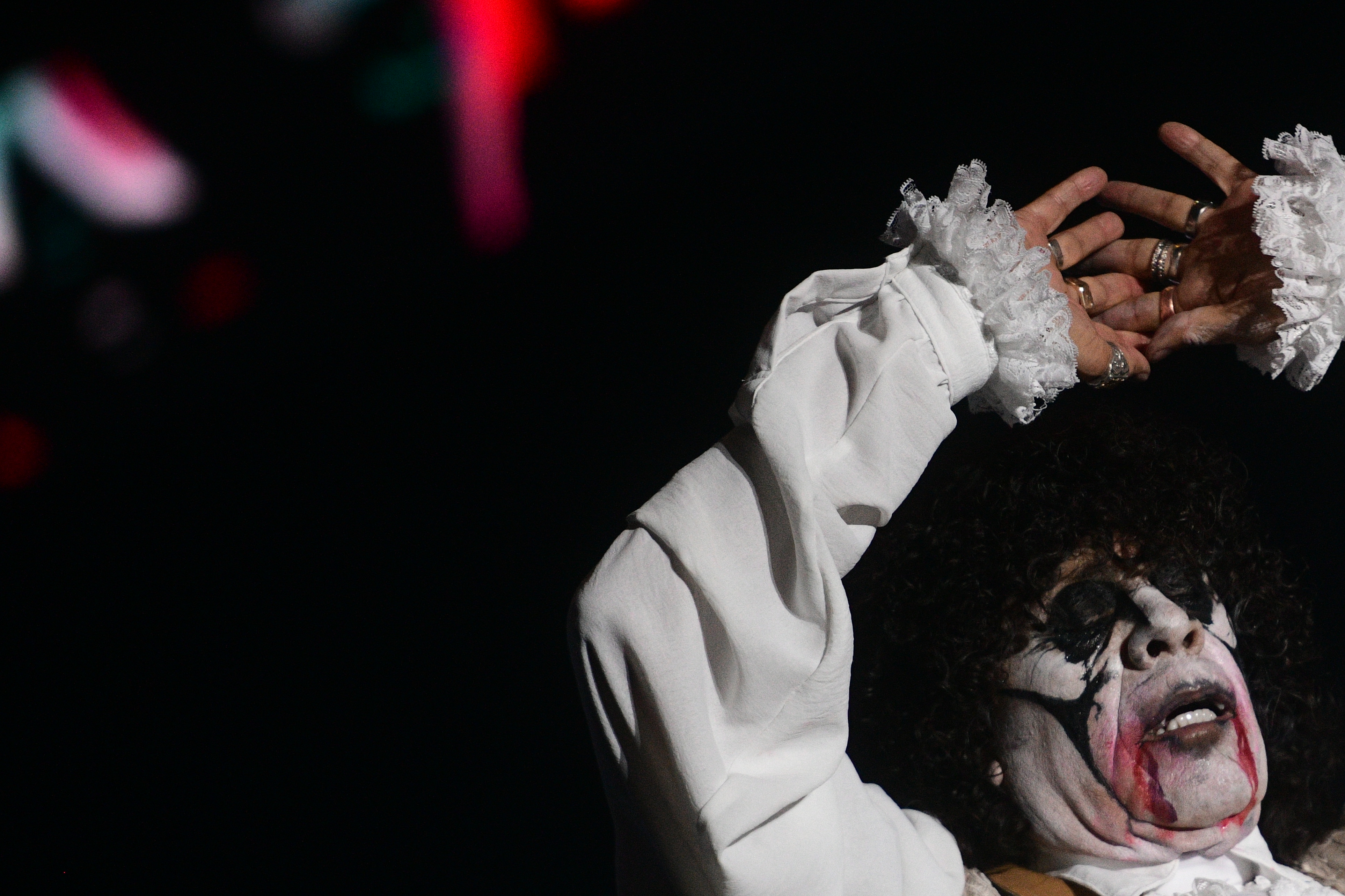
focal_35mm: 418
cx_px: 1200
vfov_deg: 3.3
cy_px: 559
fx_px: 15617
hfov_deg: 4.9
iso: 2500
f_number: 2.8
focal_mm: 195
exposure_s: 1/400
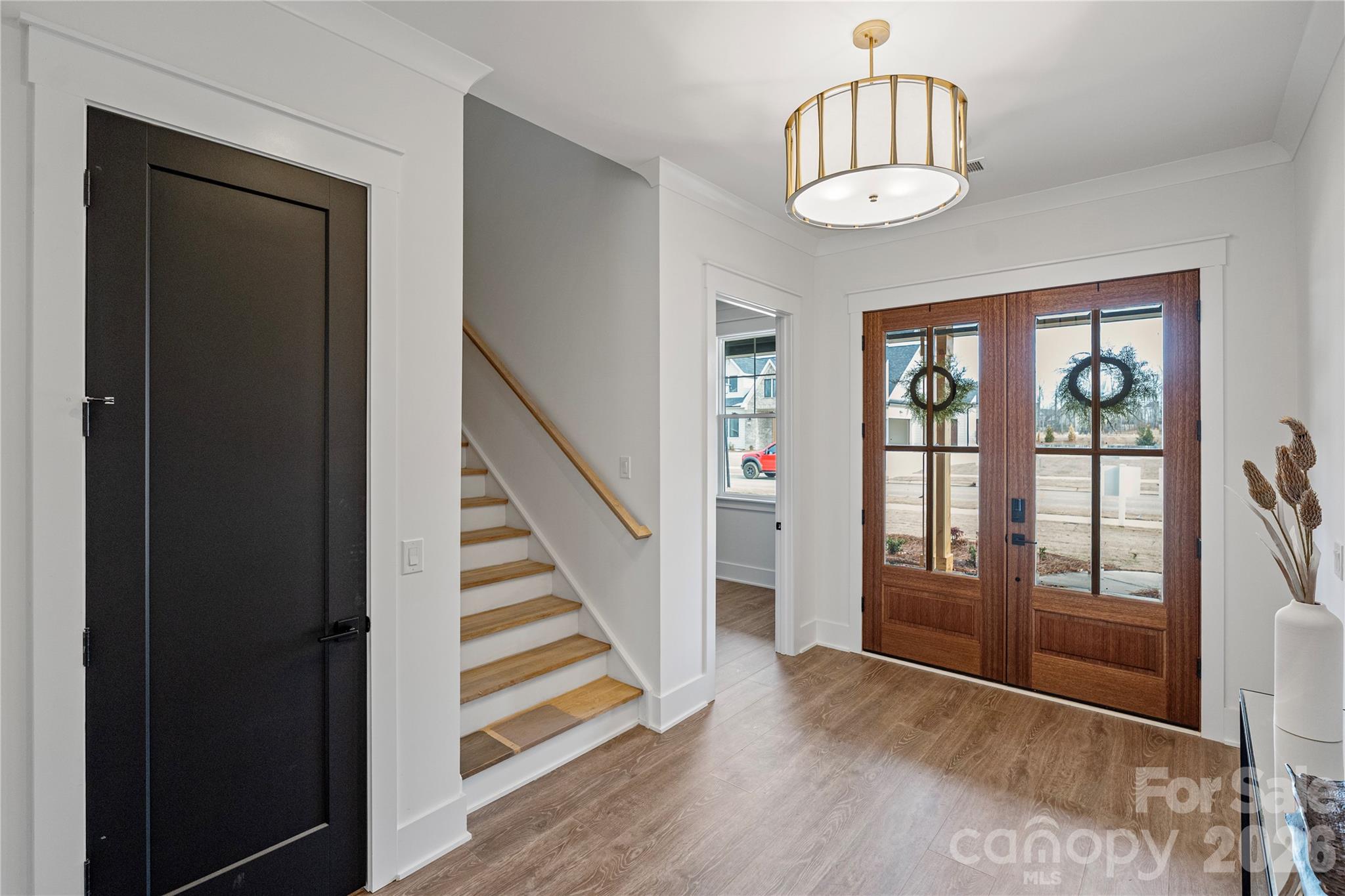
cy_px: 448
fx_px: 598
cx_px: 672
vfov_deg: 73.7
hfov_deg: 96.7
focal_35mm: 16
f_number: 4.5
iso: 1250
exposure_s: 1/60
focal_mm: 16
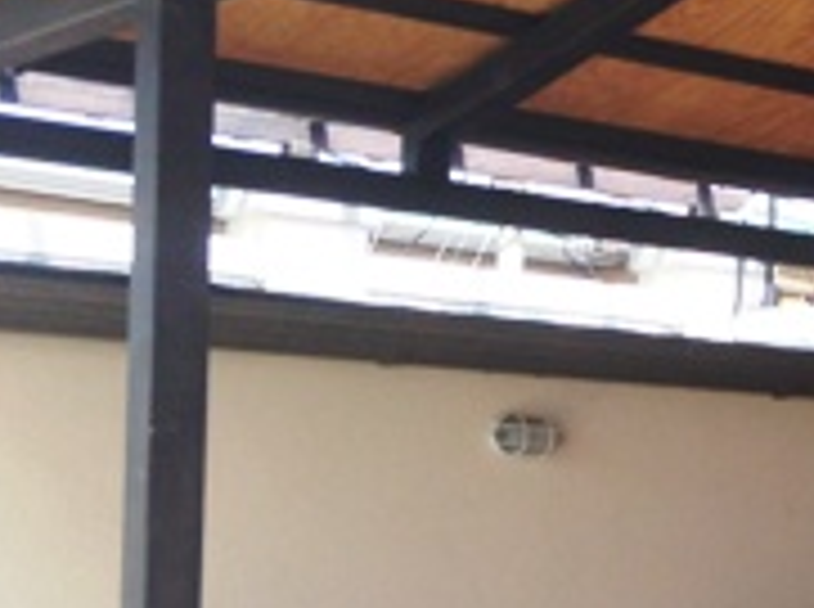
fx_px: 2746
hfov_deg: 15.7
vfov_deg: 12.5
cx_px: 1183
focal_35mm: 117
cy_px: 617
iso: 50
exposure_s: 1/596
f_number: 2.4
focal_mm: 4.12
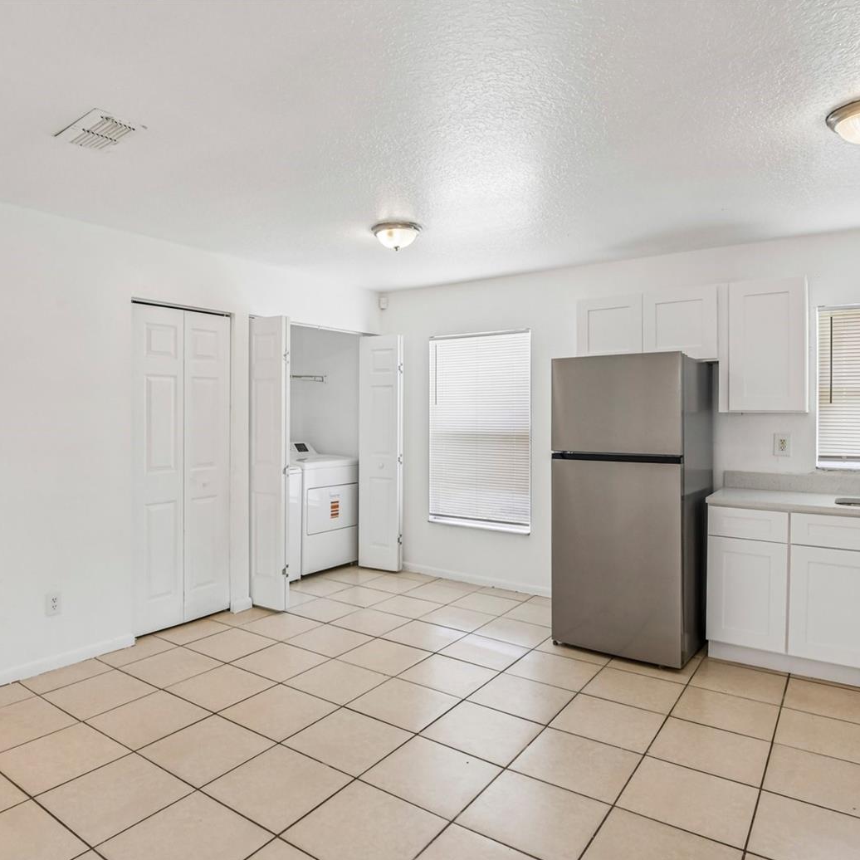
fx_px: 590
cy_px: 441
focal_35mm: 21
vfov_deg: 72.1
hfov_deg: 71.8
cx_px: 369
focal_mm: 16
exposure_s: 1/40
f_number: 8
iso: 400
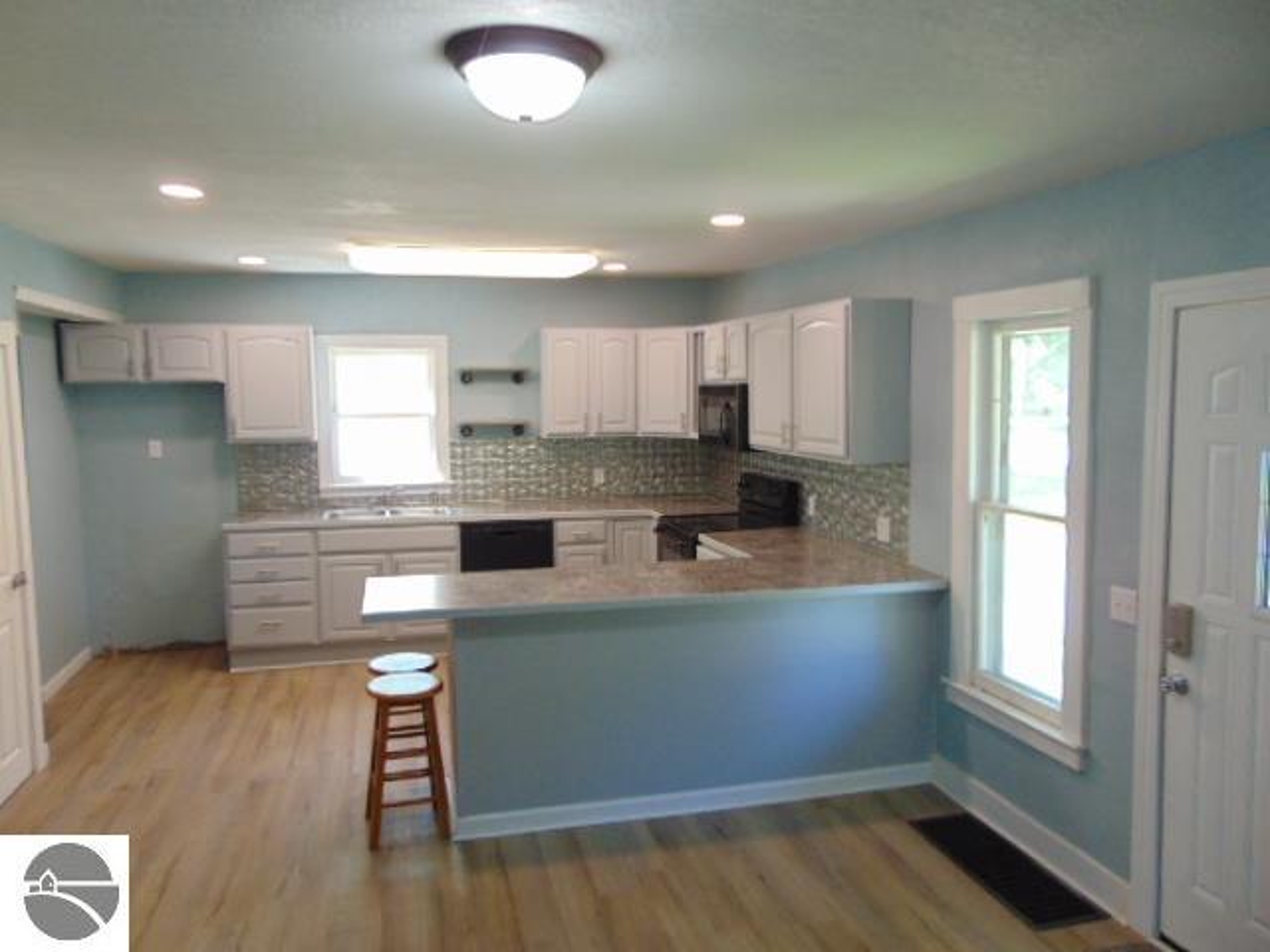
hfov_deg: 69.4
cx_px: 635
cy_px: 476
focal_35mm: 25
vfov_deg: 54.9
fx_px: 917
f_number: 3
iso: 200
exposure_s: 1/50
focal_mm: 4.5
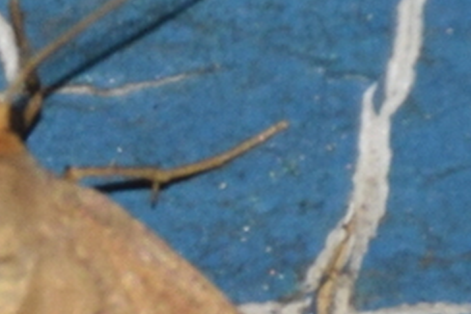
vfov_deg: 1.7
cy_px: 366
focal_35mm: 827
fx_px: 10826
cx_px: -69
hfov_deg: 2.5
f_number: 5.6
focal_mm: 140
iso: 320
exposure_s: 1/60
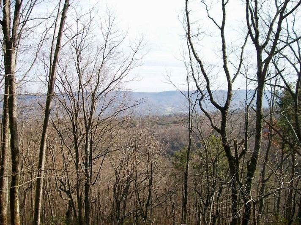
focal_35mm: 36
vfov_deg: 39.6
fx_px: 313
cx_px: 150
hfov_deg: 51.4
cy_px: 112
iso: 80
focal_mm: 6
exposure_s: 1/618
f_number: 2.7
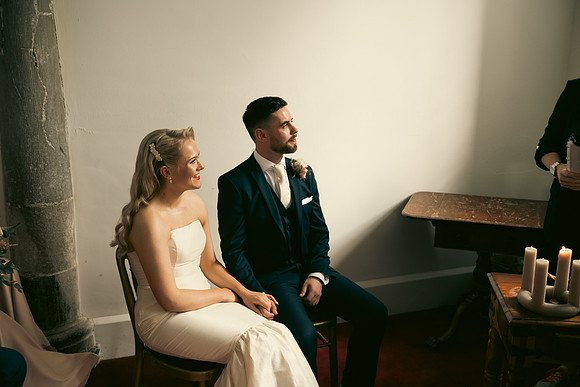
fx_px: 612
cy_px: 194
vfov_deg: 35.1
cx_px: 290
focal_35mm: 38
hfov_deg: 50.7
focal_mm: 38
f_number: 3.5
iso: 800
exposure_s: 1/160
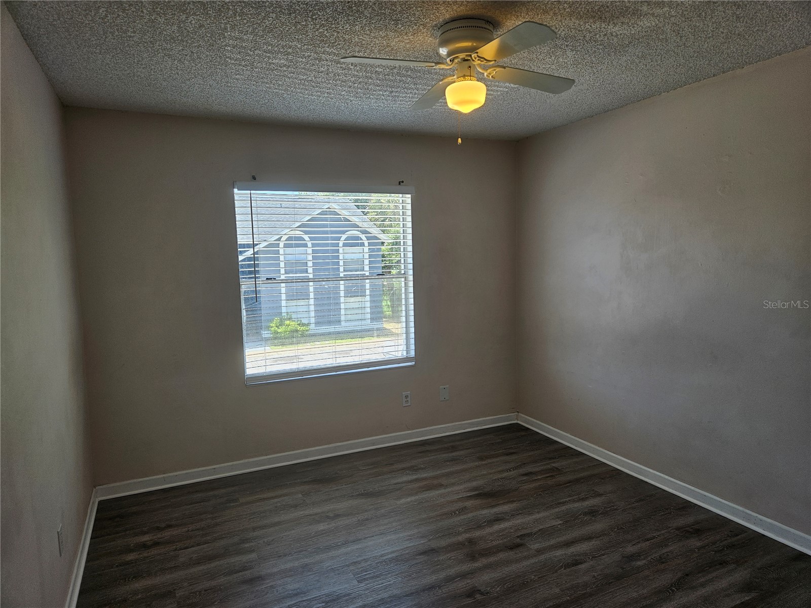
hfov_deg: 73.9
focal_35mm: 23
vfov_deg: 58.9
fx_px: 539
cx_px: 406
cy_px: 304
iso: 32
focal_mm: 5.4
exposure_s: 1/120
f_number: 1.8
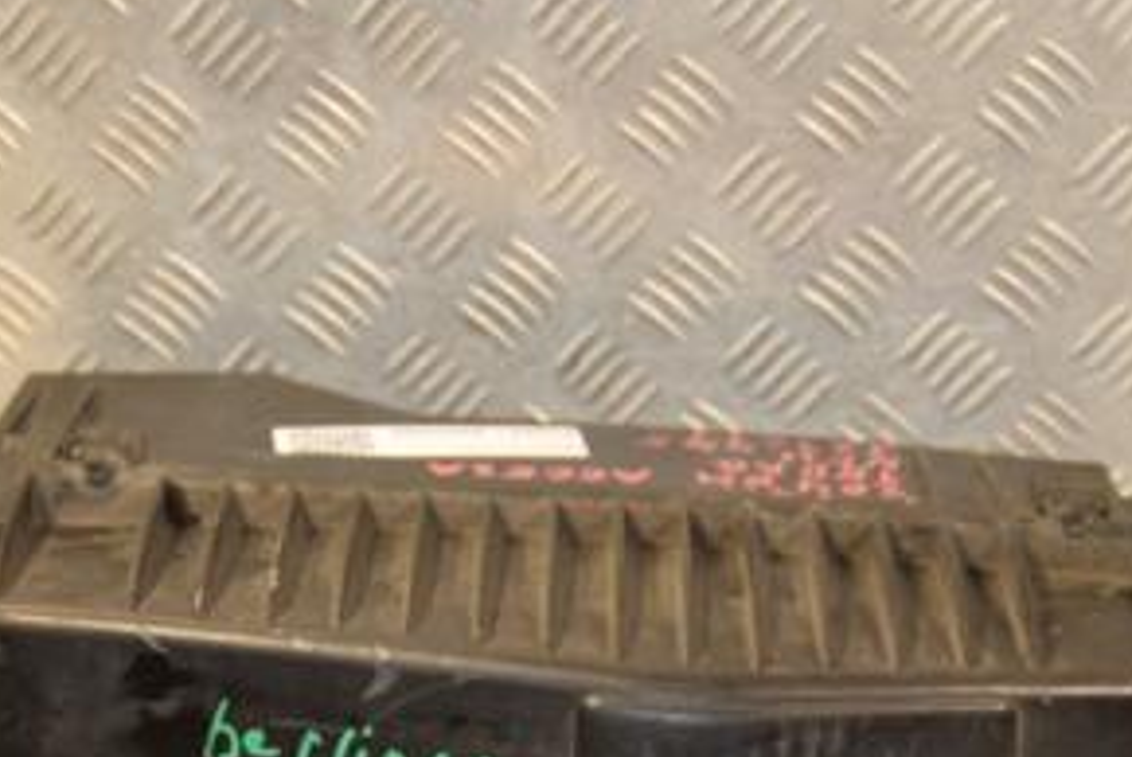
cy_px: 741
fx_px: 3903
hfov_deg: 16.5
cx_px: 578
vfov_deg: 11.0
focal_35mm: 124
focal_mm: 40
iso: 800
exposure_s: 1/200
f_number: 5
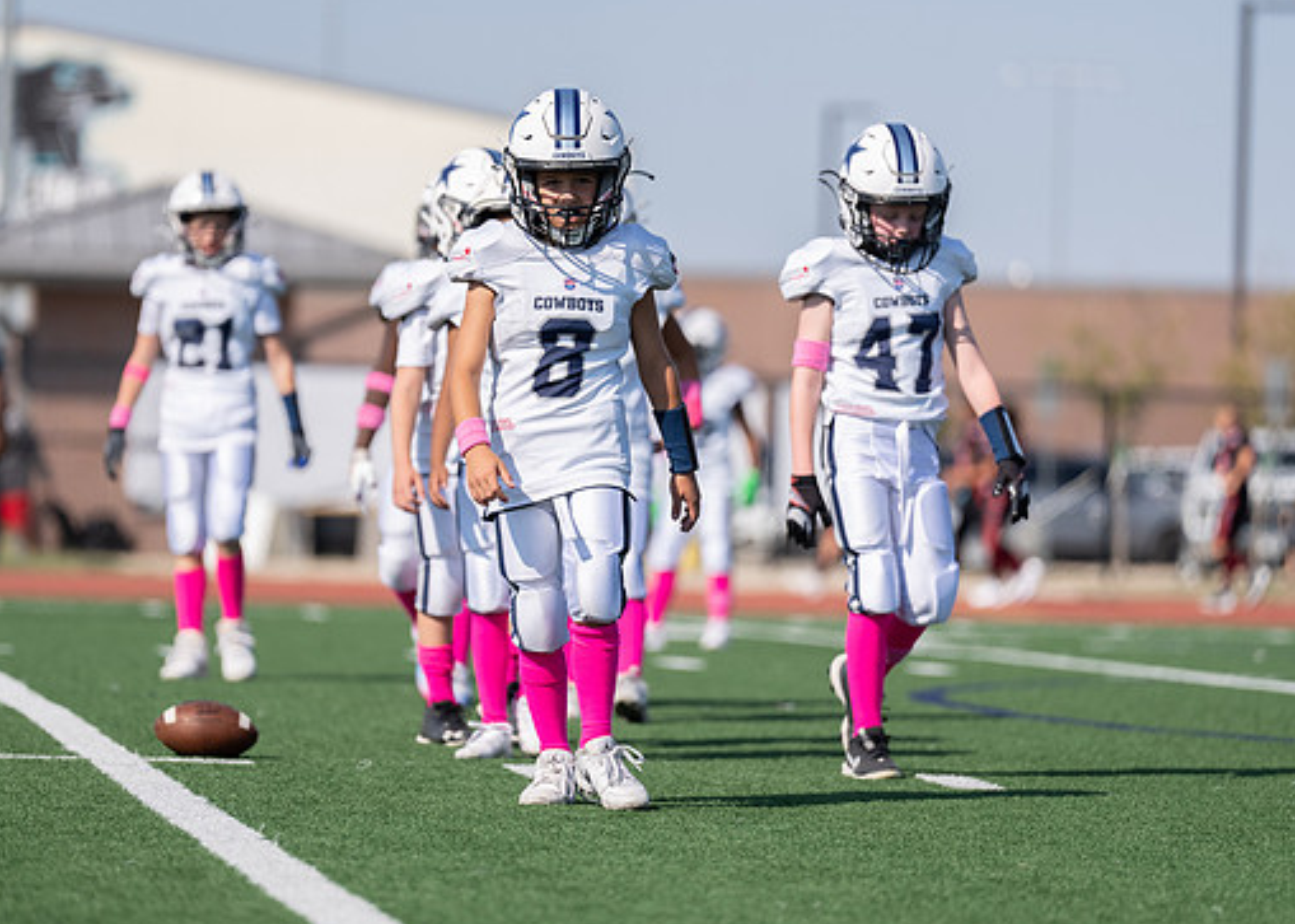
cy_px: 430
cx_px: 570
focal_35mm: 239
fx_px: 8786
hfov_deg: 8.4
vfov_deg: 6.0
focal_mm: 200
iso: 100
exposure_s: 1/2500
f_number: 2.8
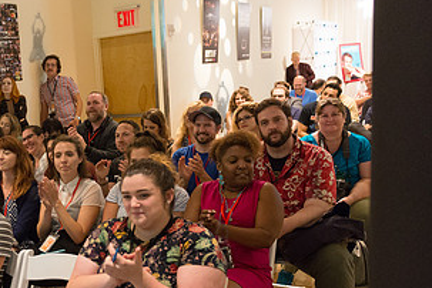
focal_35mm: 46
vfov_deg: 29.2
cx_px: 37
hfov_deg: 39.4
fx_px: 552
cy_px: 175
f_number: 2.8
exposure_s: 1/200
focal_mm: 24
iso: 4000
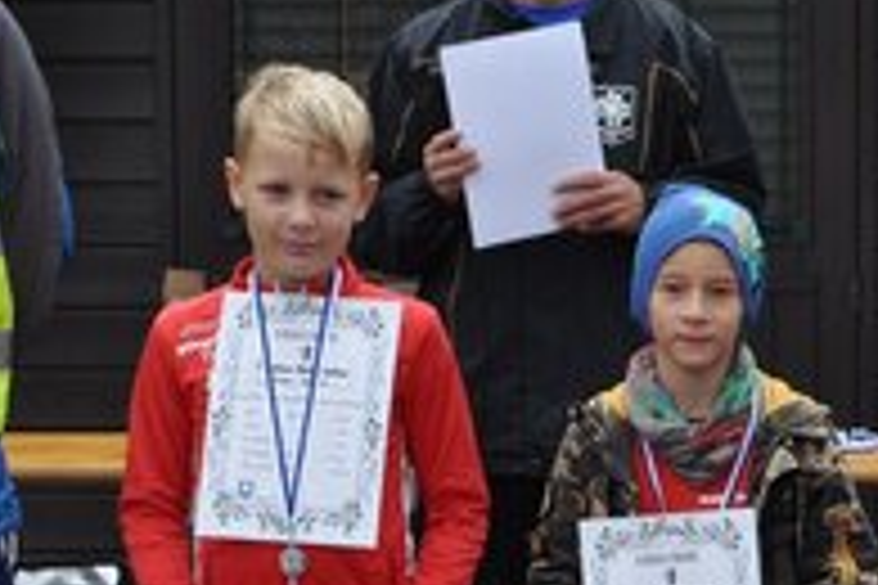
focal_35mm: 169
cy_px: 495
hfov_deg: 12.1
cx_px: 783
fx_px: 4122
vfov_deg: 8.1
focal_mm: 55
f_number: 10
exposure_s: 1/100
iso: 200
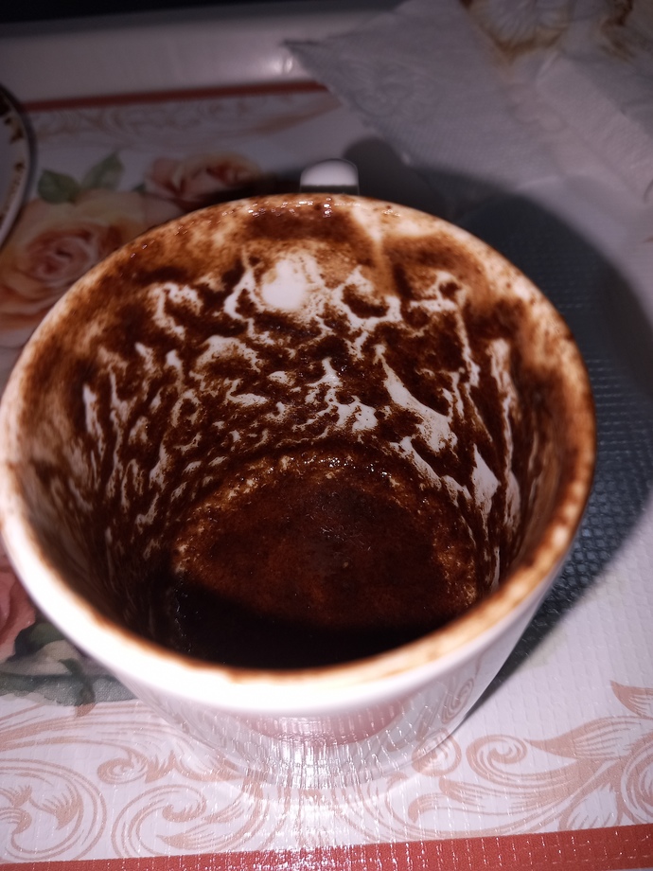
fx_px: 679
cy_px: 436
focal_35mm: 27
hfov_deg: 51.4
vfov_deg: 65.3
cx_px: 326
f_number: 1.8
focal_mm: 4
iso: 20
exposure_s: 1/114
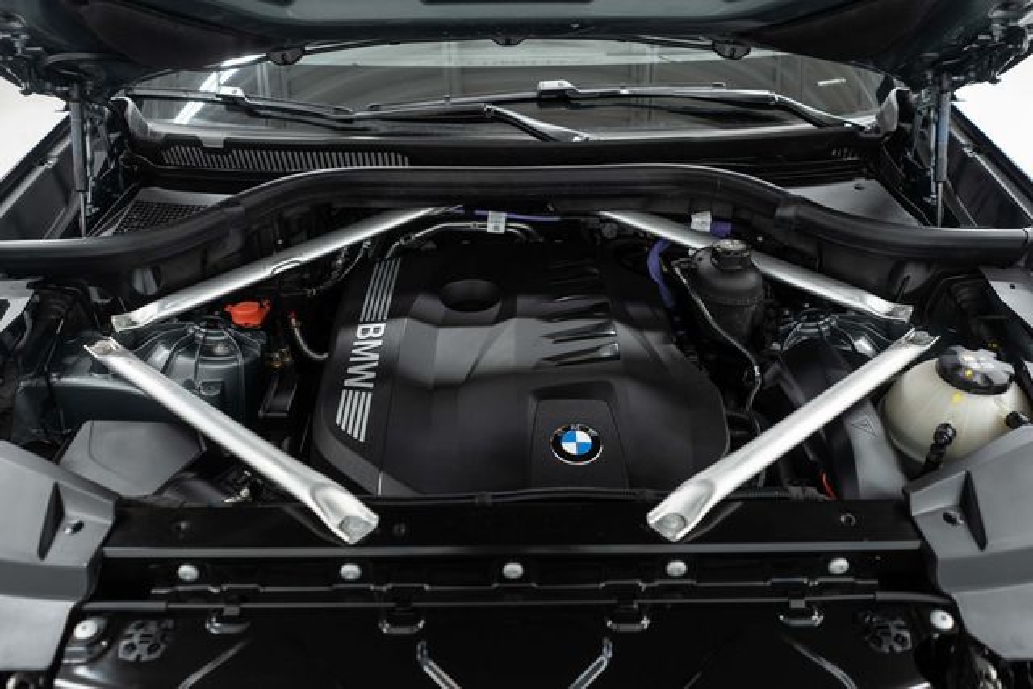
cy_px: 344
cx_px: 516
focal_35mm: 28
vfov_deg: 46.4
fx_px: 804
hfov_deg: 65.5
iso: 640
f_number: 3.2
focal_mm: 28
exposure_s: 1/40
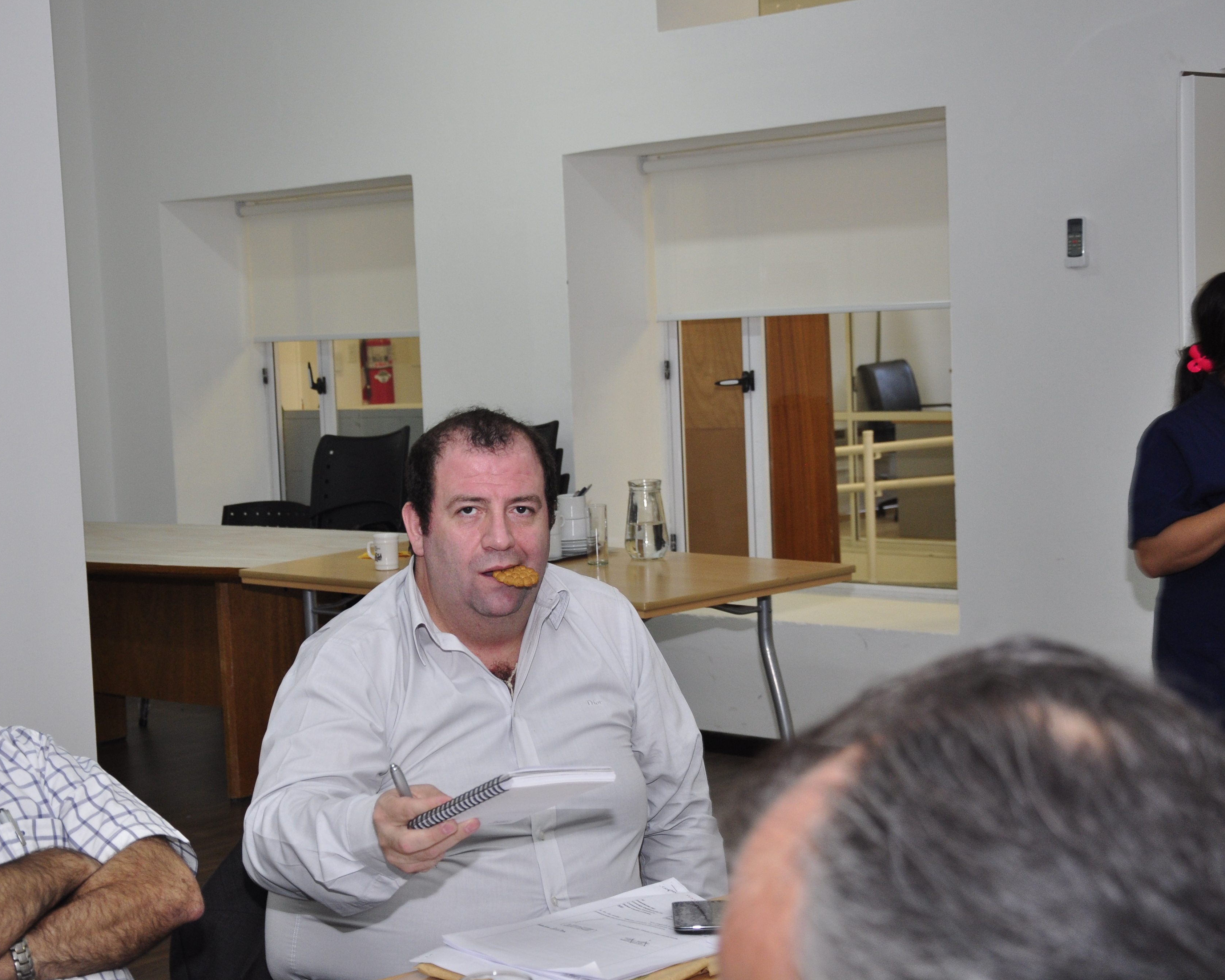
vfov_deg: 24.4
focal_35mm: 63
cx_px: 466
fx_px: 2270
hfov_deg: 30.1
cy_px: 483
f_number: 5.6
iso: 500
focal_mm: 35
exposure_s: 1/60
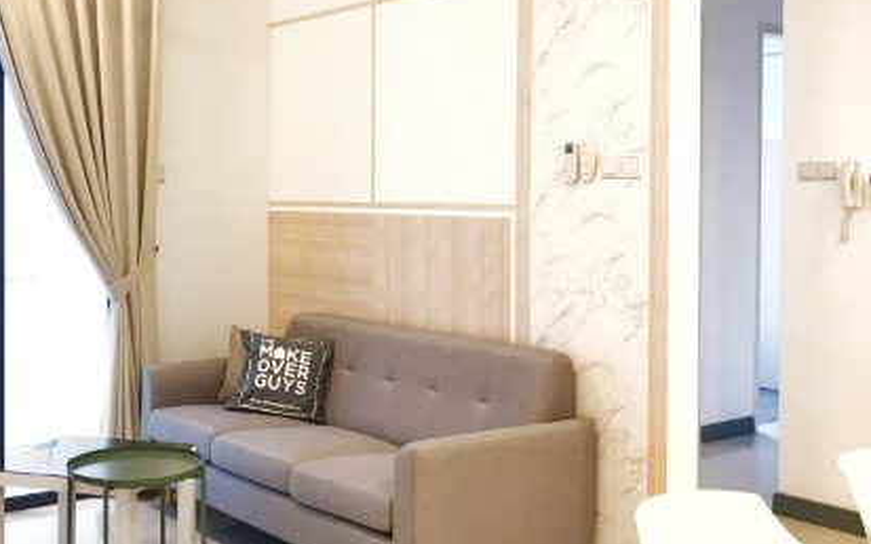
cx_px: 333
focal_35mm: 46
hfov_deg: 43.2
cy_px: 224
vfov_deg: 27.9
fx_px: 1092
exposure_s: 1/33
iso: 40
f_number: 1.8
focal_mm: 3.99
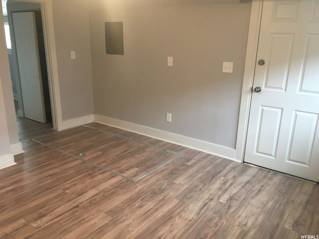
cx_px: 160
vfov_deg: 48.2
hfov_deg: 61.7
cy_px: 120
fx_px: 267
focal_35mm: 29
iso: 160
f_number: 2.2
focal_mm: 4.15
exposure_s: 1/33
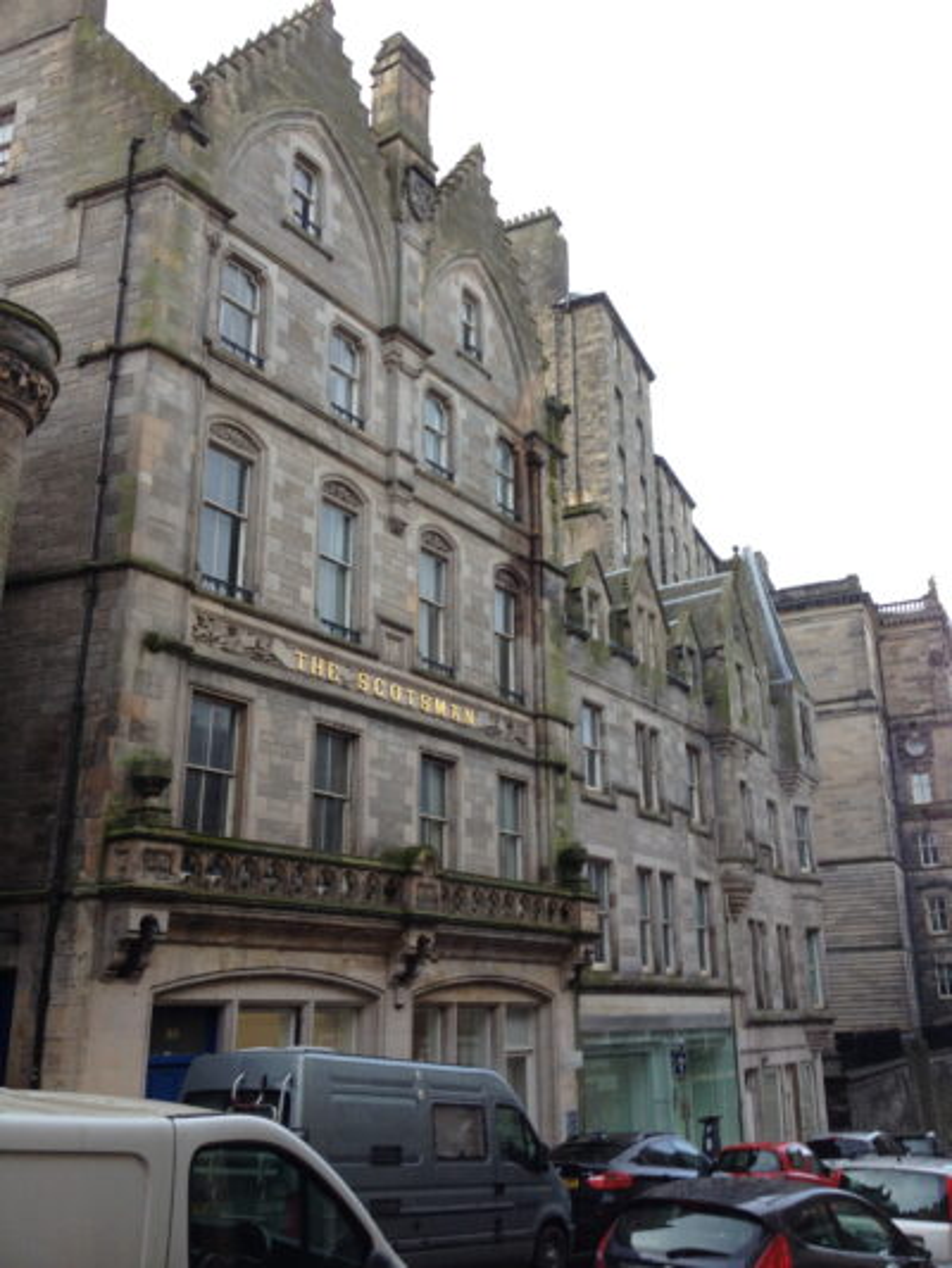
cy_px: 634
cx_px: 476
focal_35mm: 35
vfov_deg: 52.6
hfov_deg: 40.7
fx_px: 1283
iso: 50
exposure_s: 1/218
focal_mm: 4.28
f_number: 2.4
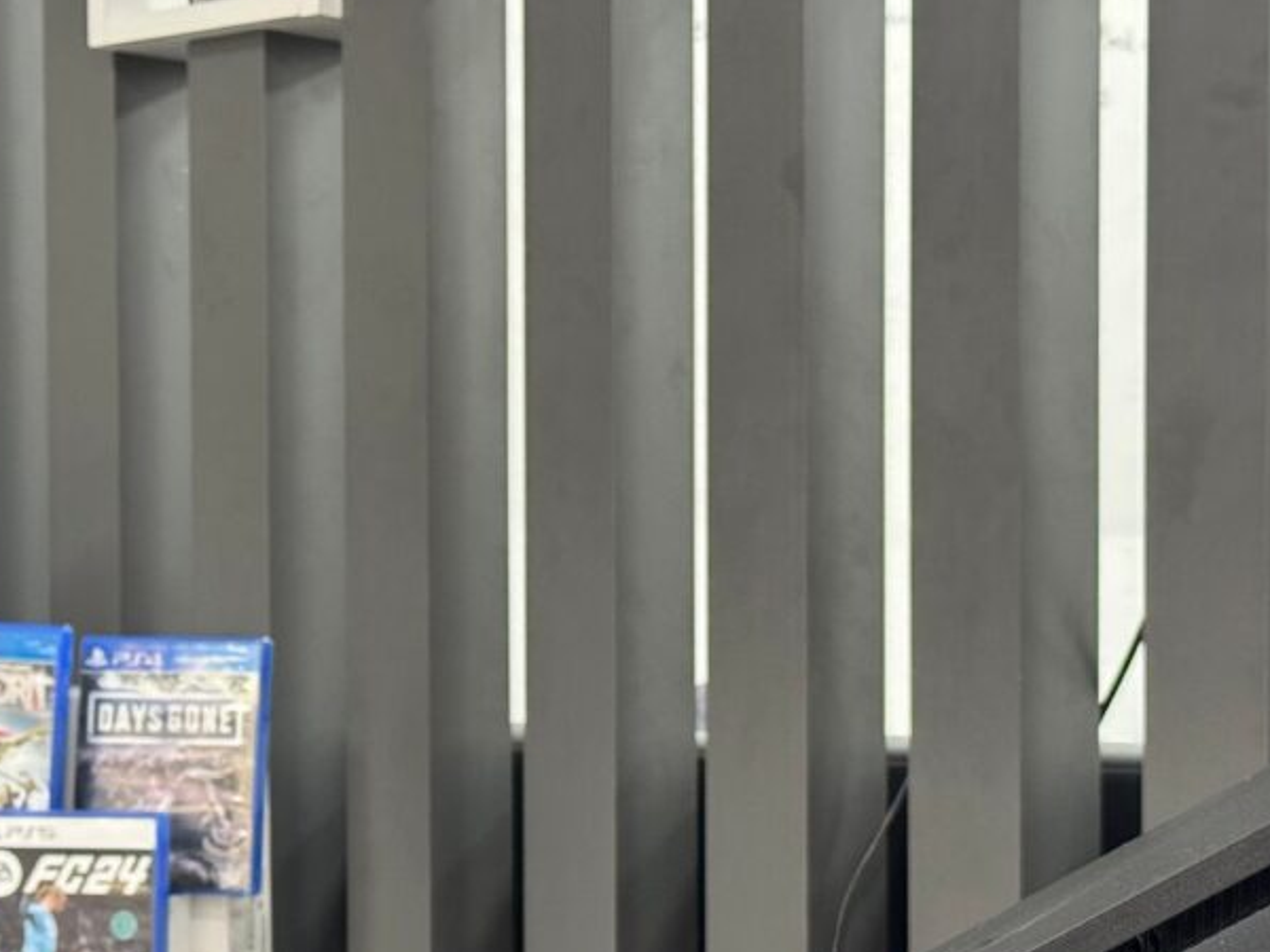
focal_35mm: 96
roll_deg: -0.5
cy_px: 681
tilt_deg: -0.8
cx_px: 561
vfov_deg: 15.4
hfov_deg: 20.4
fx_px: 3522
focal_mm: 6.76
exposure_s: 1/40
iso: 500
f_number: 1.78
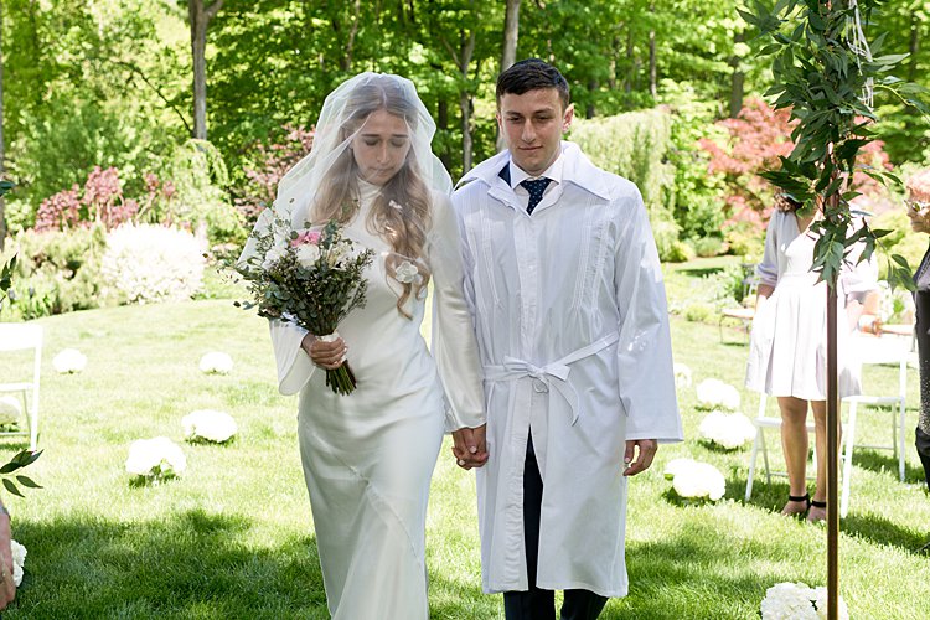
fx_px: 1121
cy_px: 255
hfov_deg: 45.0
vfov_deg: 30.9
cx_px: 399
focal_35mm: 43
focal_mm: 35
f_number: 3.5
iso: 200
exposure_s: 1/640
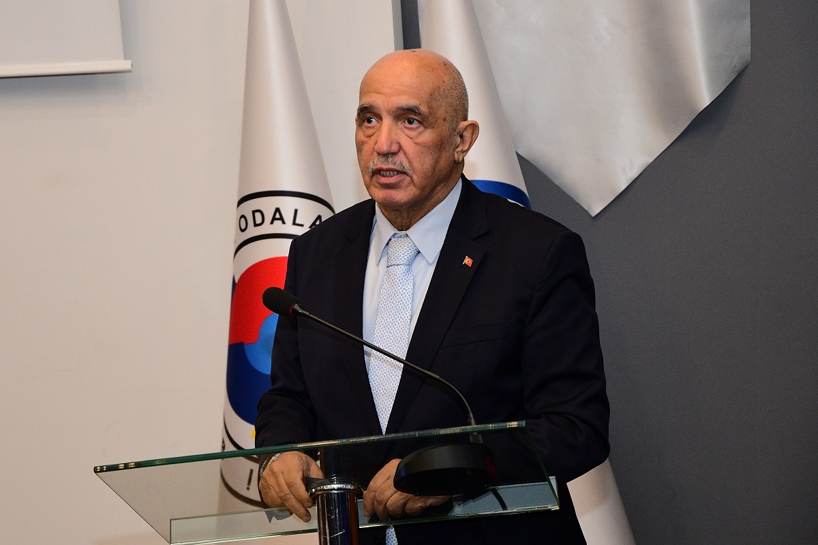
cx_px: 409
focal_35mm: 84
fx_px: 1909
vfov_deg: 16.3
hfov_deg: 24.2
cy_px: 272
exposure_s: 1/125
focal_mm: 56
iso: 1250
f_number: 4
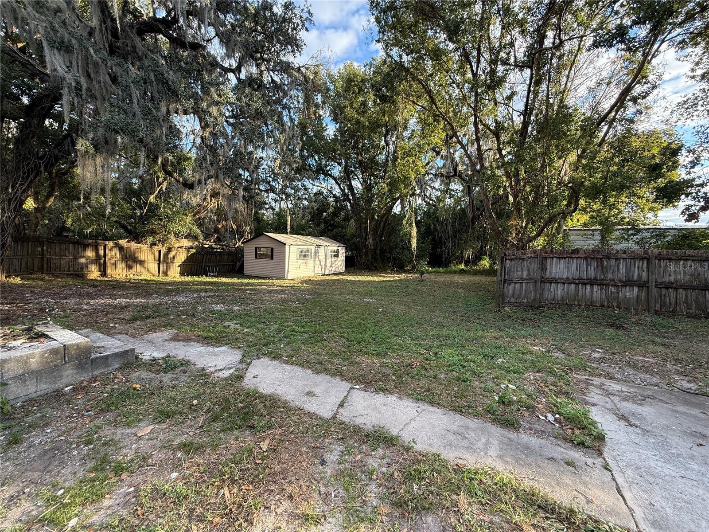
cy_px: 266
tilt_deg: -2.9
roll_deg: -1.8
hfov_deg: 102.1
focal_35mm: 14
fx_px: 287
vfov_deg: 85.7
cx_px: 354
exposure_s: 1/177
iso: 64
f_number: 2.2
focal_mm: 2.22
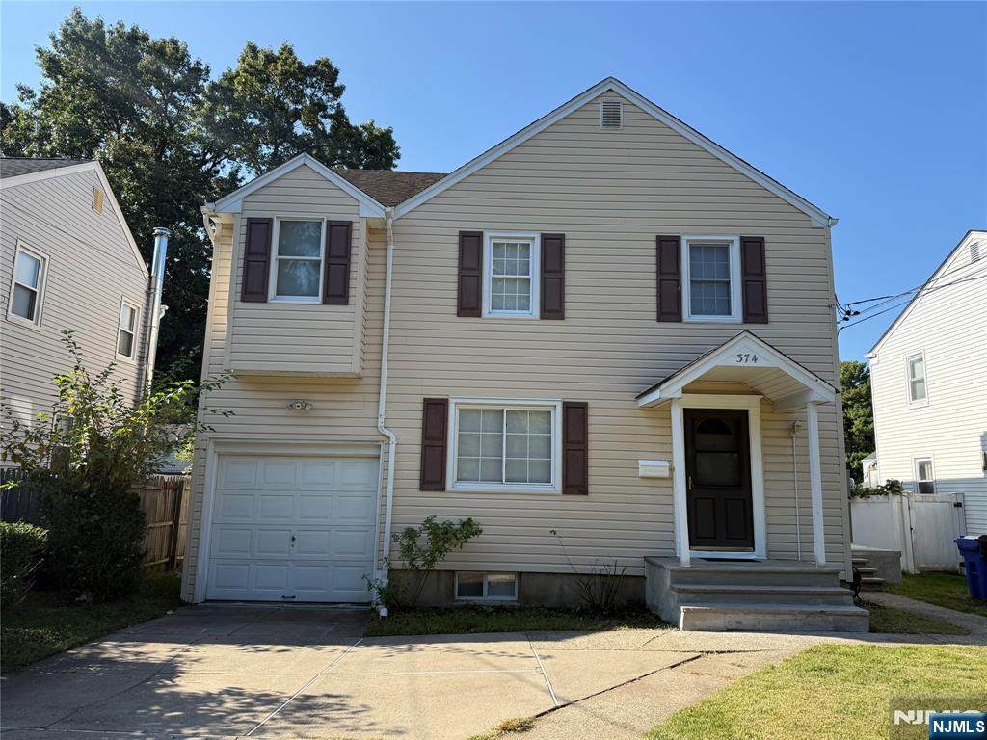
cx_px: 494
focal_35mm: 24
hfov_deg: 71.6
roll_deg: -1.6
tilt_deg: +9.7
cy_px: 370
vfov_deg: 56.8
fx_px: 684
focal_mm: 6.76
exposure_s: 1/2445
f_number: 1.78
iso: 100
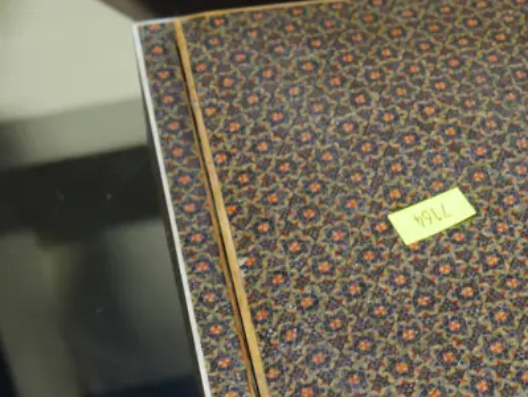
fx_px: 1801
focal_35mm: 118
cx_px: 659
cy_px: 325
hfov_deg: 15.9
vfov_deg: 12.5
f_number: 5.6
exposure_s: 1/60
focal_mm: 23
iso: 640
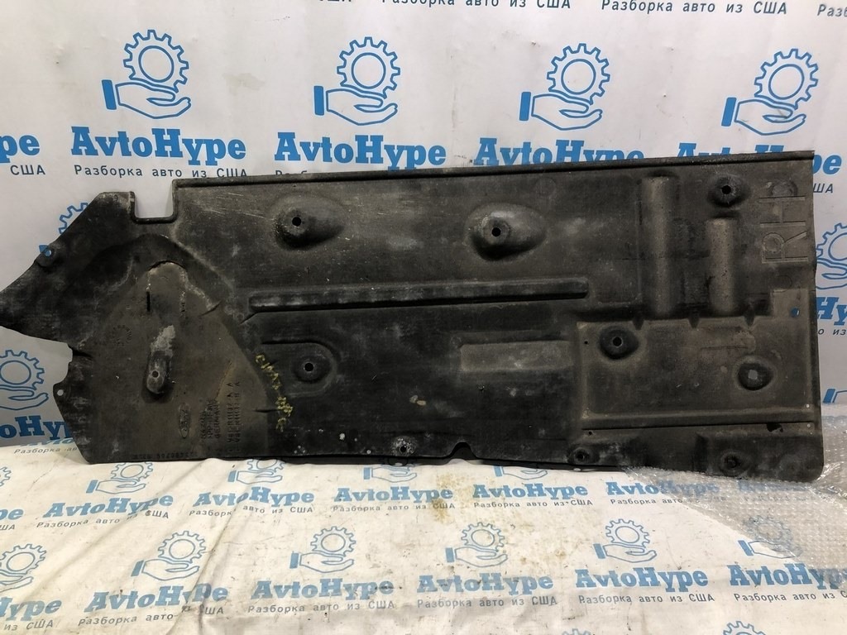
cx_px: 424
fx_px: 685
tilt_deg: -27.3
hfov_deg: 63.4
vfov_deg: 49.7
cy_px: 318
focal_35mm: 28
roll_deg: -0.7
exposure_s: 1/25
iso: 40
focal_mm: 4
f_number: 1.8
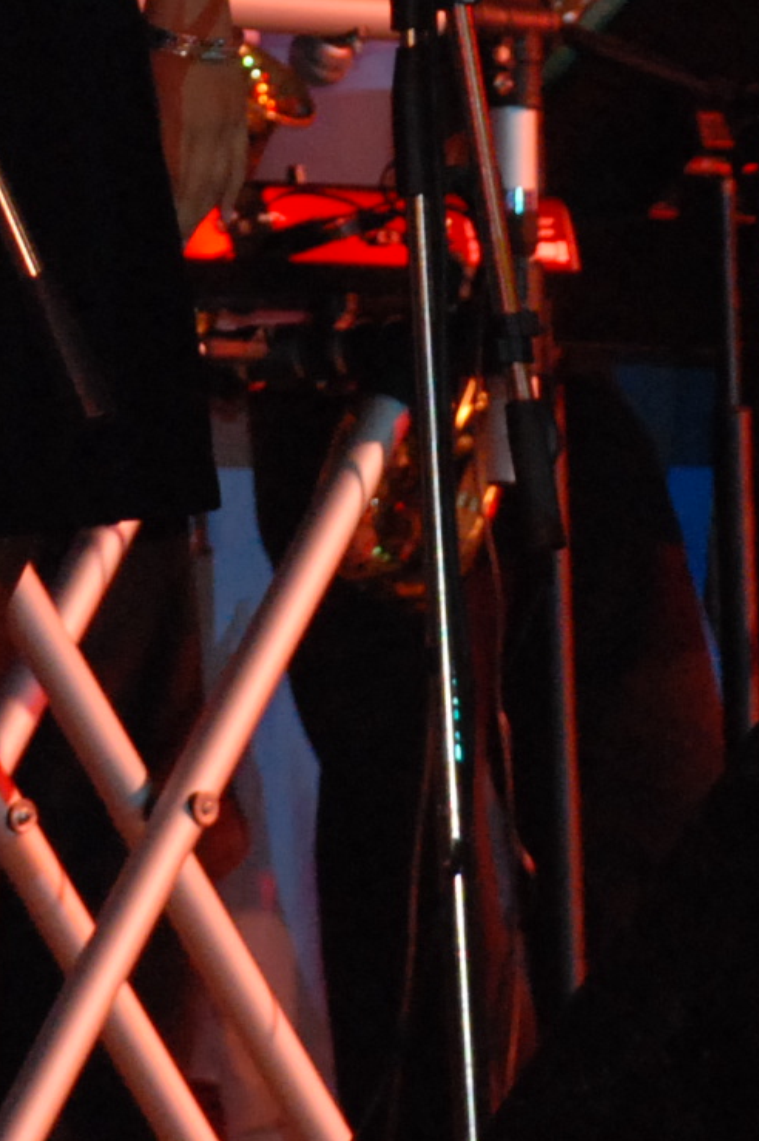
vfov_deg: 5.3
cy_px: -156
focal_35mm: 389
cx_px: -341
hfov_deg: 3.5
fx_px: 12313
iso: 1000
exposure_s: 1/60
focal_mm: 66
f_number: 5.3
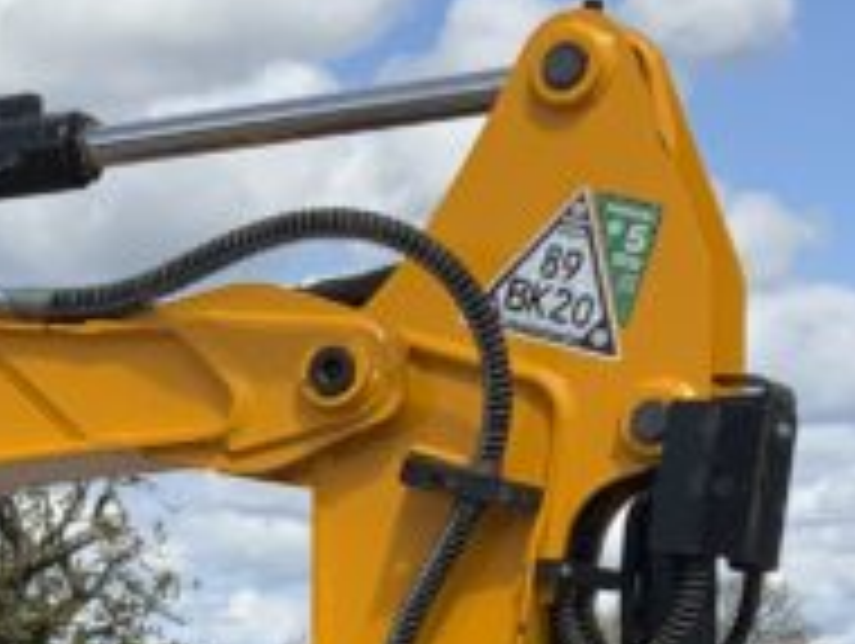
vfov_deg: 9.2
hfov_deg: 12.2
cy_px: 1067
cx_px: -346
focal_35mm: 156
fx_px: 3858
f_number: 1.8
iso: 16
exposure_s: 1/1786
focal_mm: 3
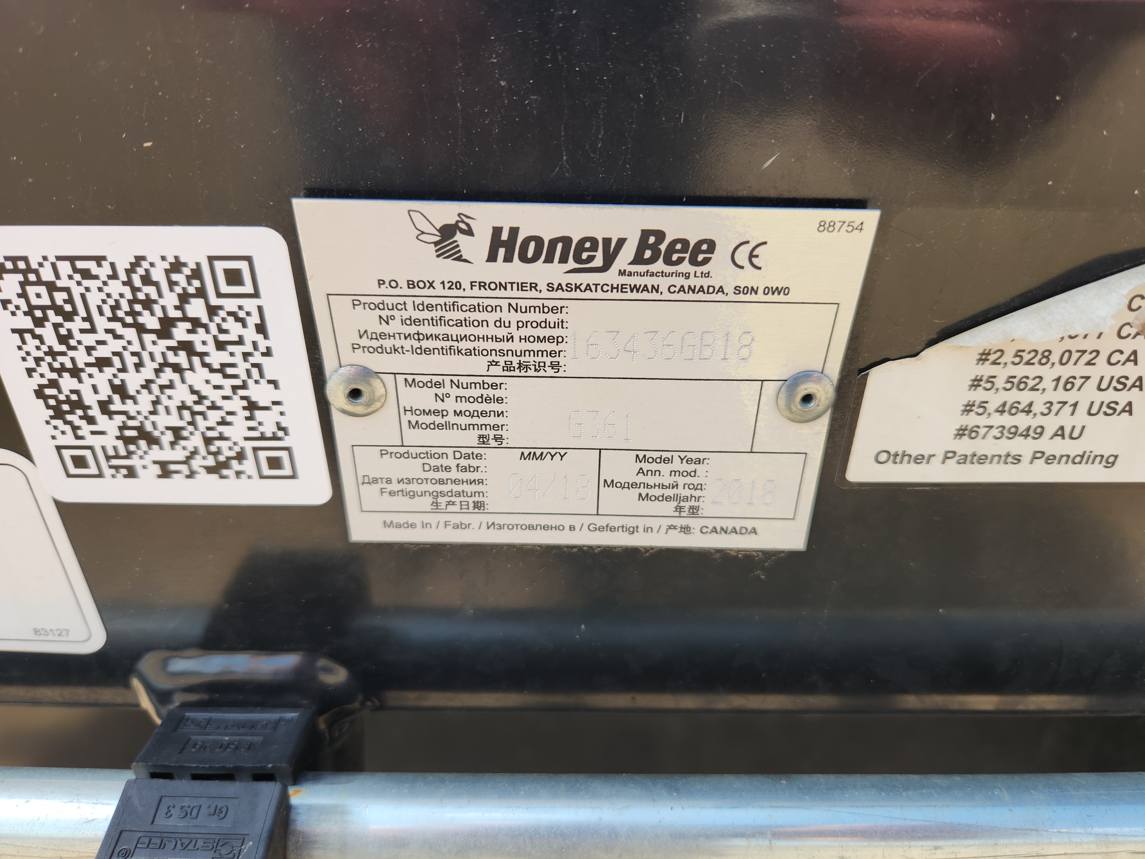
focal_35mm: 23
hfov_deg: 73.9
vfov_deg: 58.9
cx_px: 572
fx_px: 761
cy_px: 430
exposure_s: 1/445
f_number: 1.8
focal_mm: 5.4
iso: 20
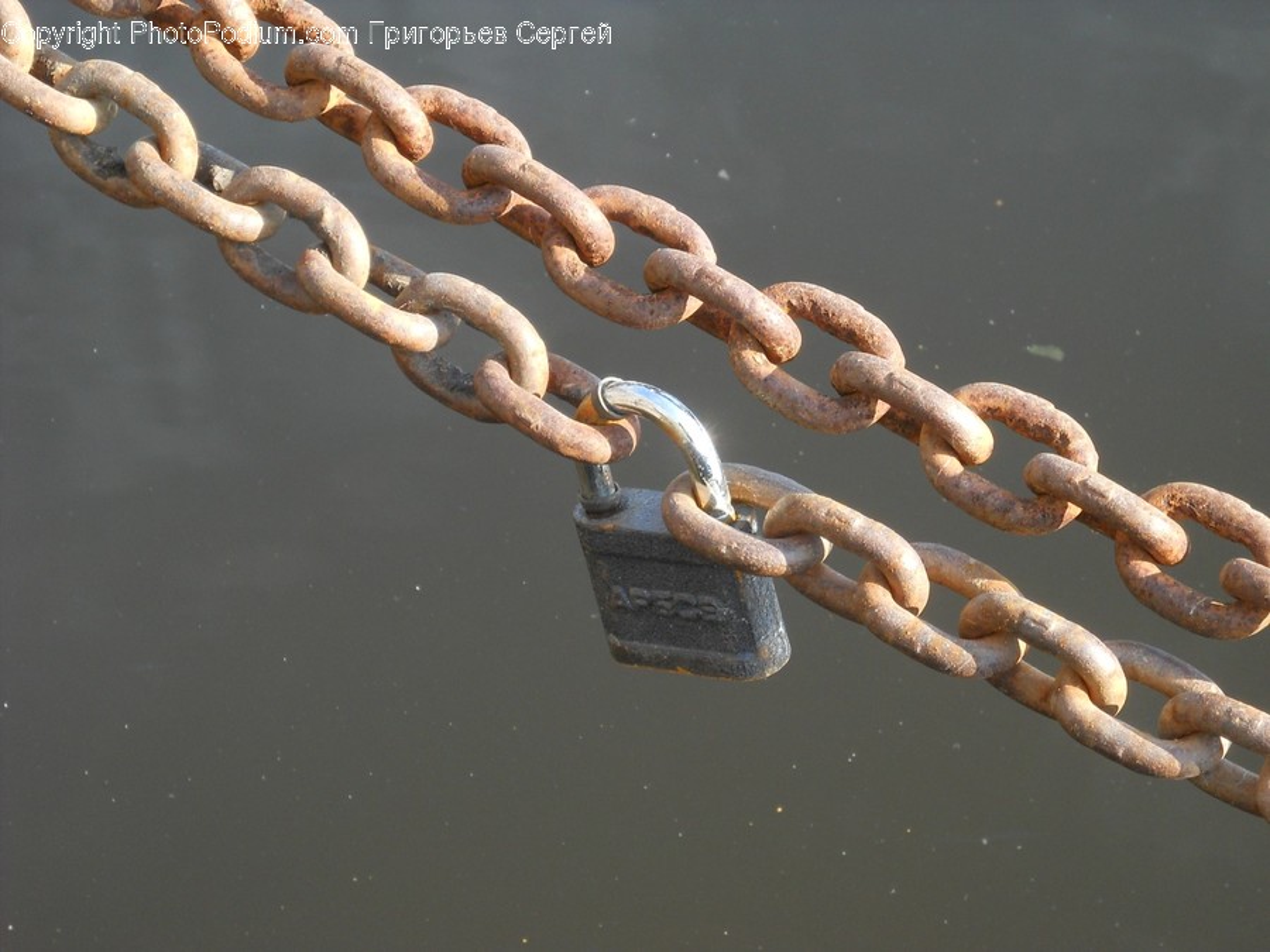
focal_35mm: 145
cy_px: 476
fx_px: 5320
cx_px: 635
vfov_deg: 10.2
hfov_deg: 13.6
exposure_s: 1/60
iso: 125
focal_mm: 24.03
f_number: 6.7
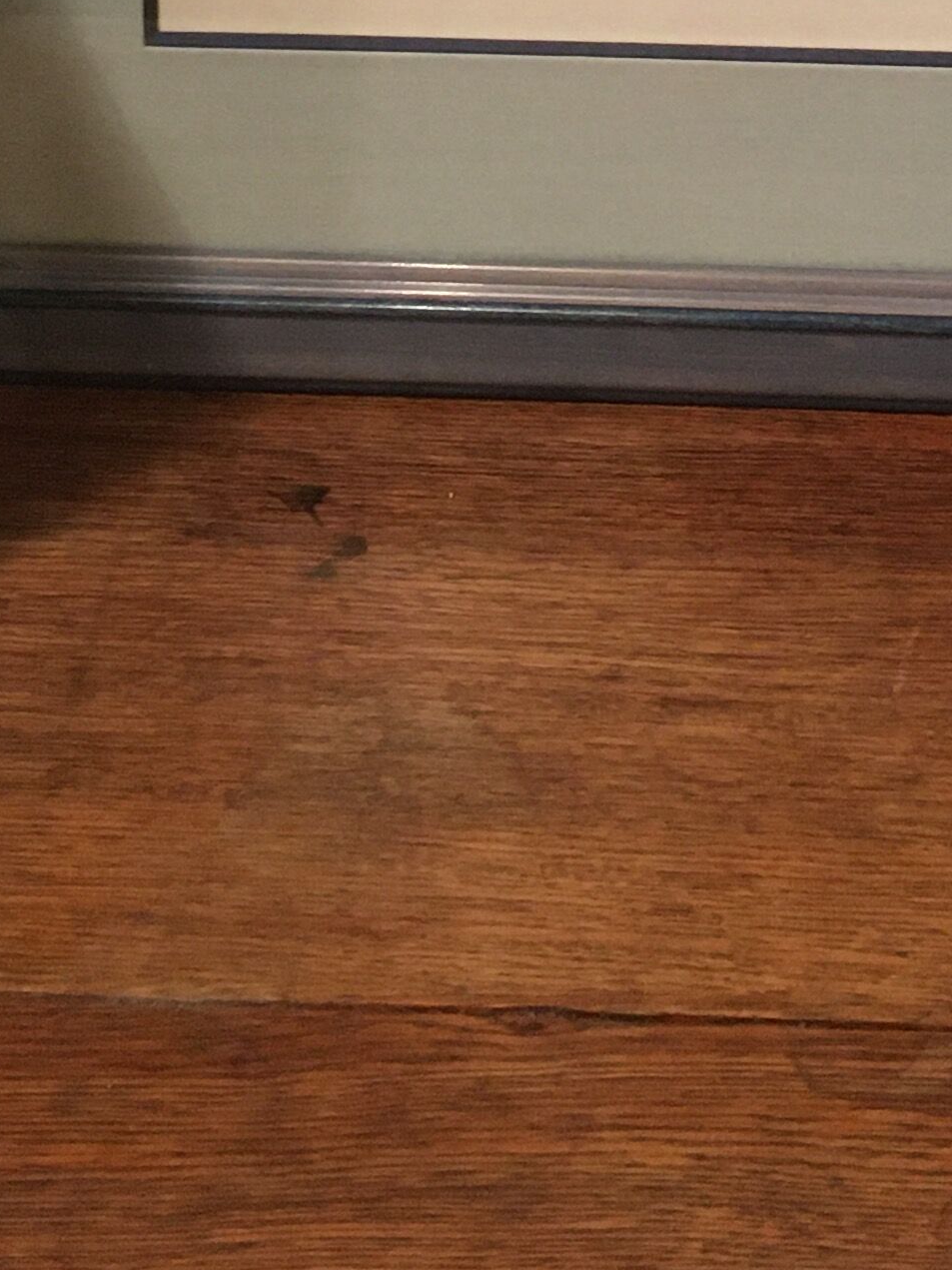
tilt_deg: -18.4
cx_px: 832
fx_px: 3374
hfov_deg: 15.9
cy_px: -648
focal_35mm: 92
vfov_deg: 18.7
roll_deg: +0.1
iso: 200
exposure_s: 1/20
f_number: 2.2
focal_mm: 4.15
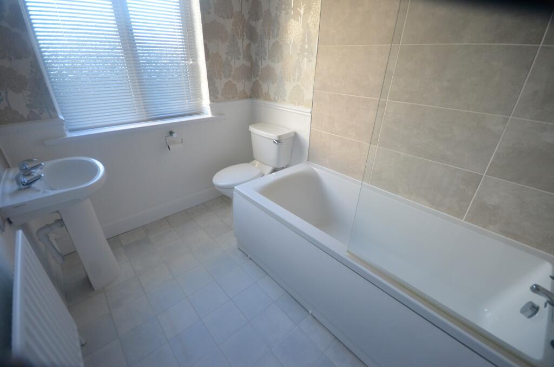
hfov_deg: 100.5
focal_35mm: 15
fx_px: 230
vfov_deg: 77.1
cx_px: 277
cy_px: 184
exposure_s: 1/60
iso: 400
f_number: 4
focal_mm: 10
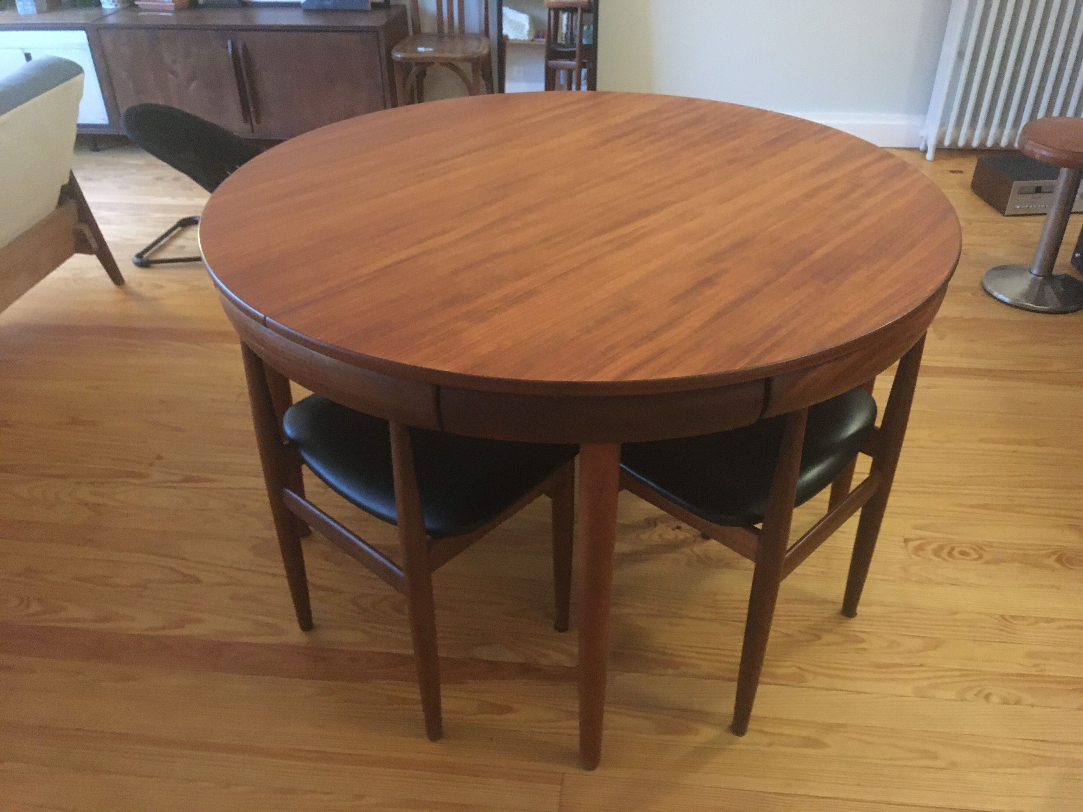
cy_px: 406
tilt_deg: -34.7
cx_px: 542
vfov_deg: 48.2
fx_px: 907
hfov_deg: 61.7
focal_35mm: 29
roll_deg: +0.8
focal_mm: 4.15
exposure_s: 1/17
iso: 500
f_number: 2.2
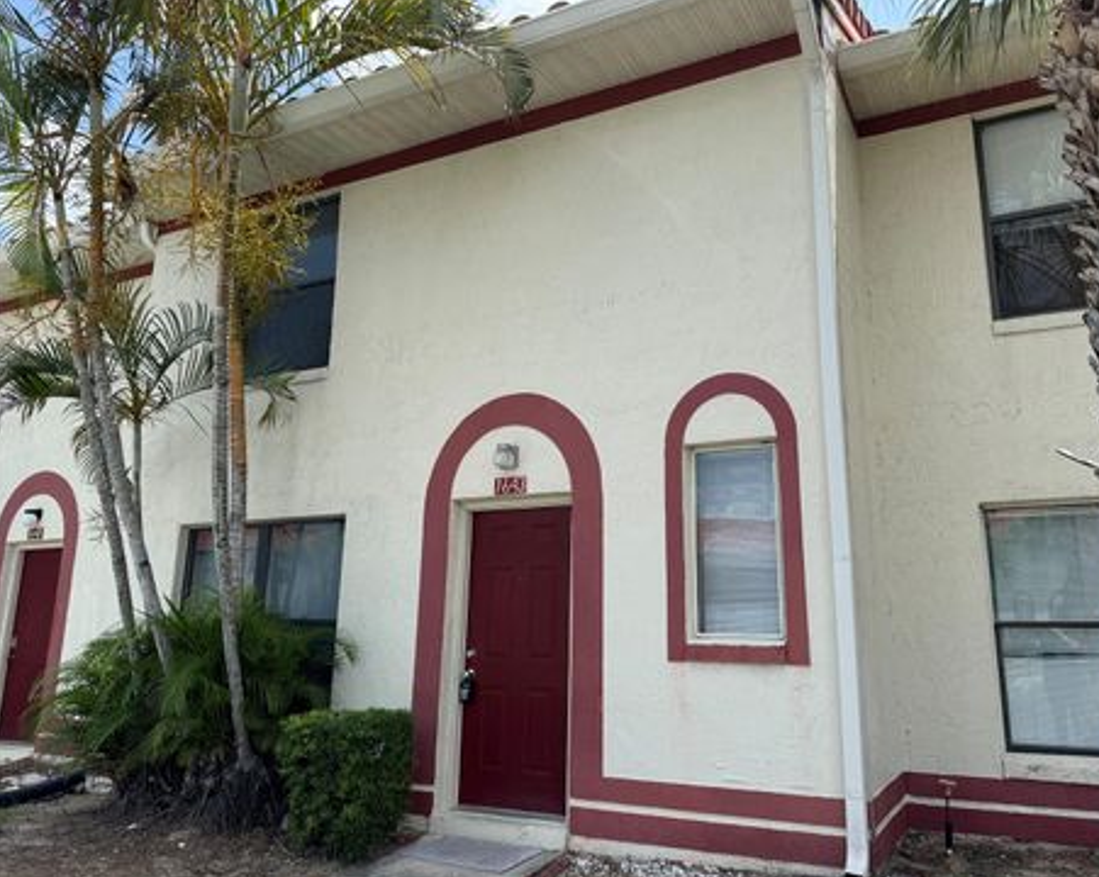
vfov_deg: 54.9
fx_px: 845
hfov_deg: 65.9
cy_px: 432
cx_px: 604
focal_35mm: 26
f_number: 1.78
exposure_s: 1/2331
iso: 80
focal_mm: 6.76
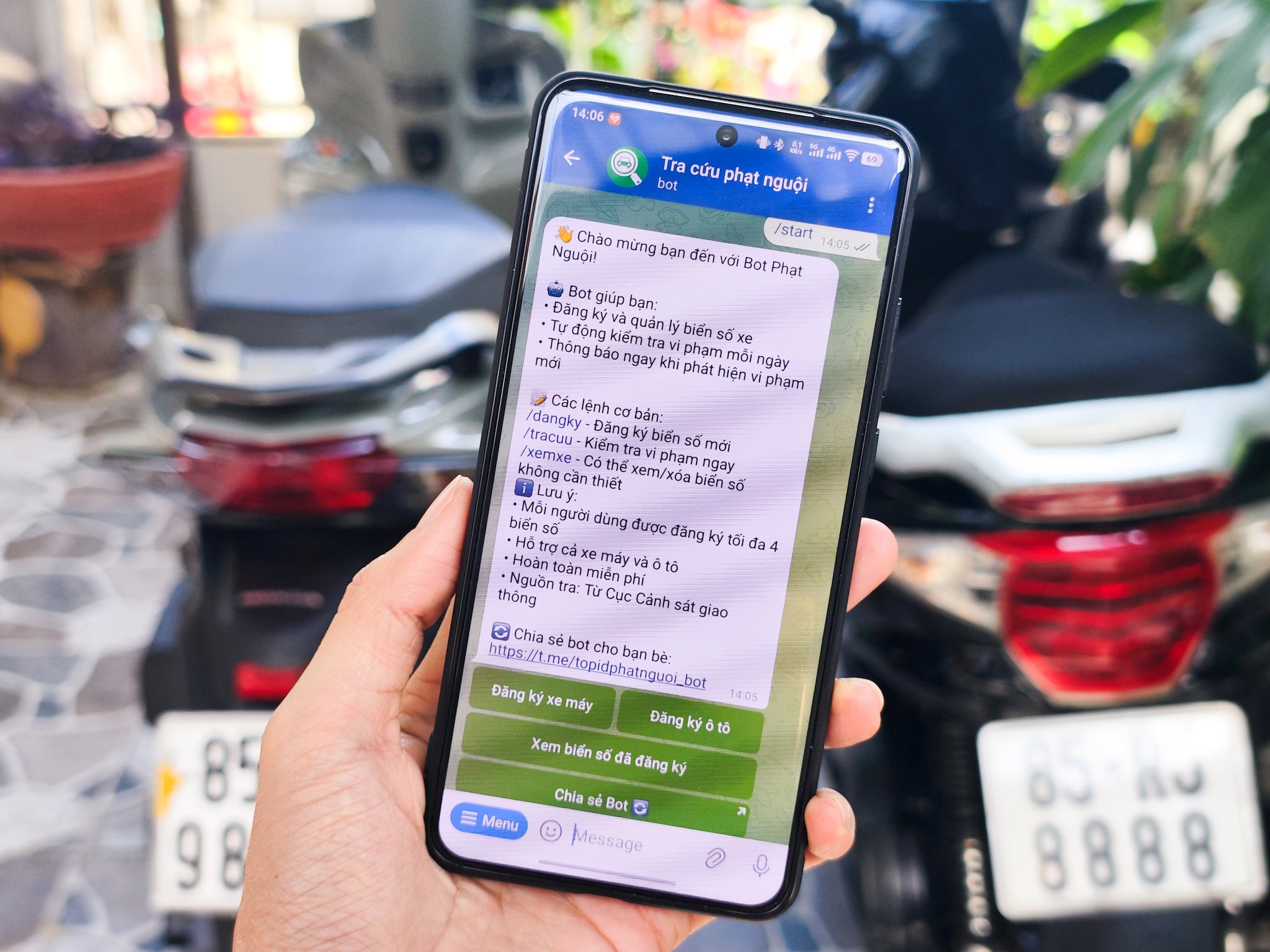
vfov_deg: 58.9
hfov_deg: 73.9
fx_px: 844
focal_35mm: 23
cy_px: 476
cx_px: 635
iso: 225
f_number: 1.9
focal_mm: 8.7
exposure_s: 1/1571
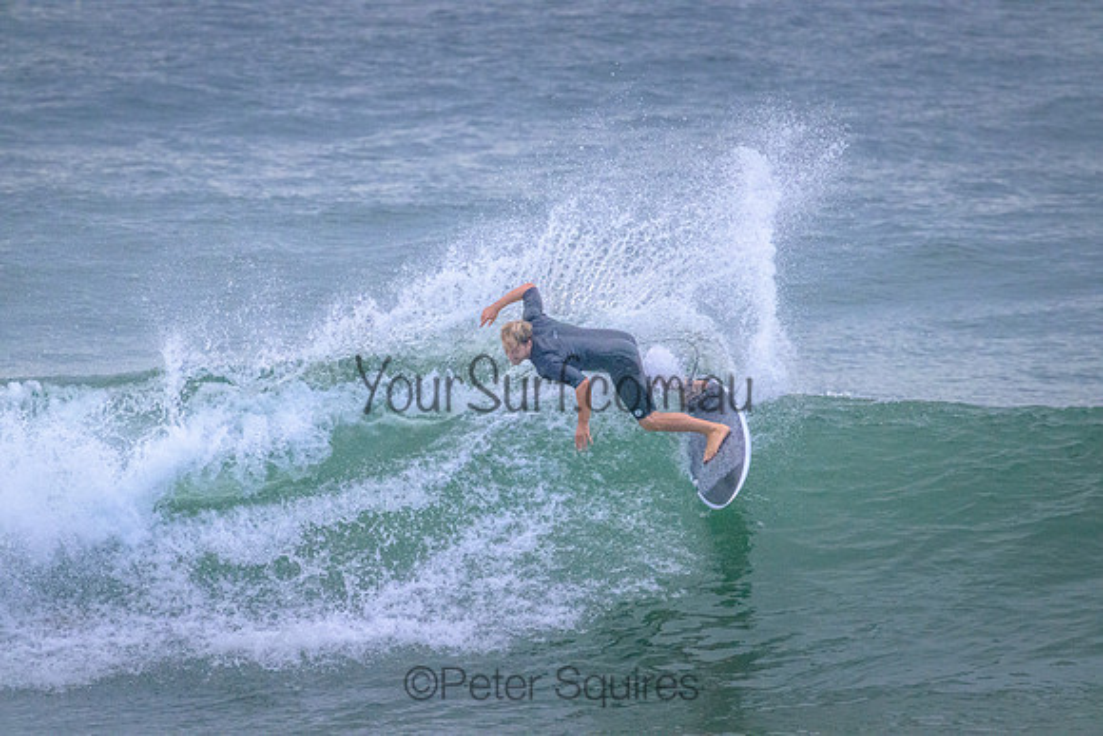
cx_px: 552
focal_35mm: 800
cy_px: 368
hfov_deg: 2.6
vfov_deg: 1.7
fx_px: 24516
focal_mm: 800
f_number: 11
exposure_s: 1/2000
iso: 8000
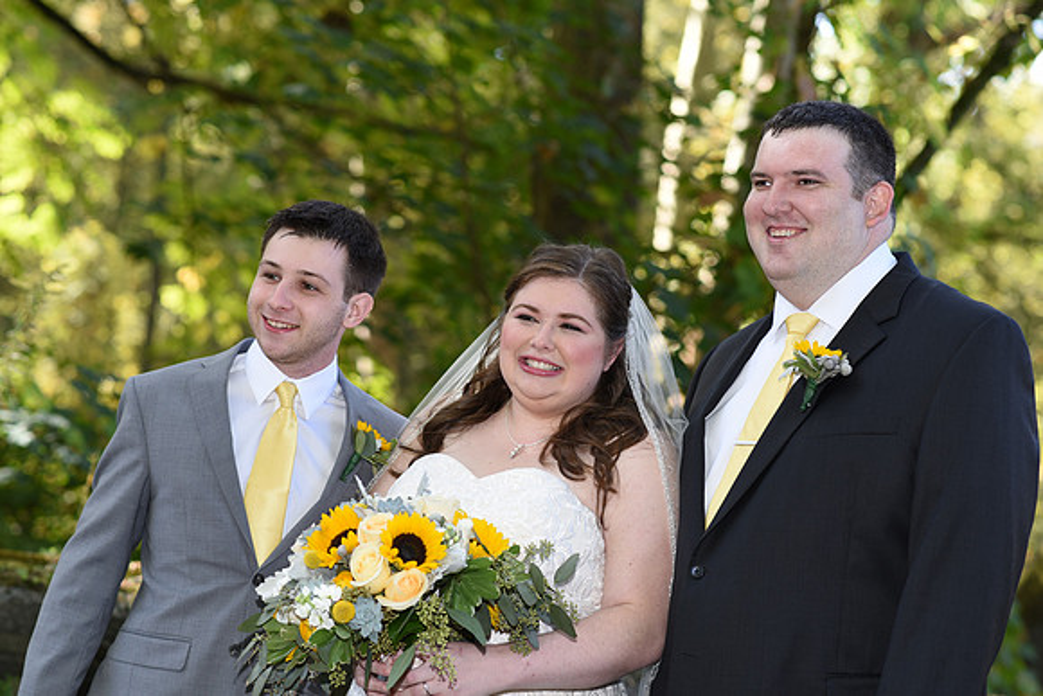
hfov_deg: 23.9
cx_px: 522
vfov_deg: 16.1
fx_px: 2463
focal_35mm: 85
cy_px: 348
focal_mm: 85
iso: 200
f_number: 3.5
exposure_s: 1/200
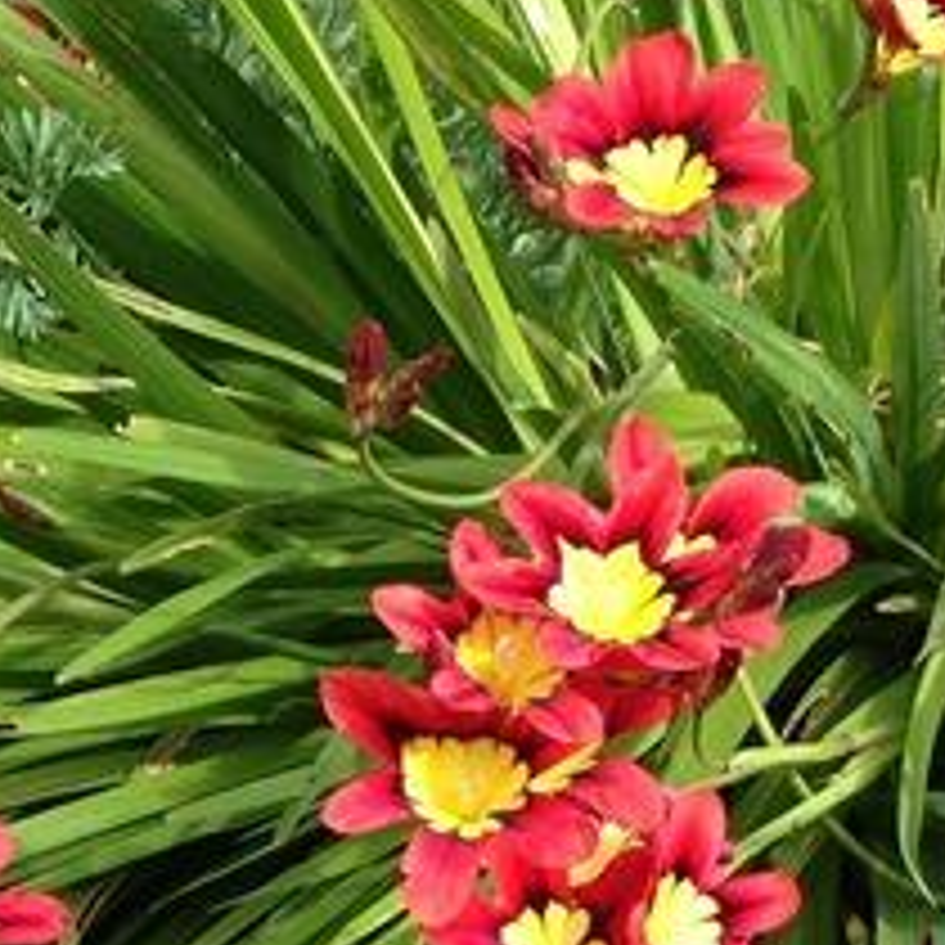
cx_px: 621
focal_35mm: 139
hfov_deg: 12.5
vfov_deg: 12.4
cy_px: 1017
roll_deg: +0.8
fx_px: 4293
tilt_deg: -25.8
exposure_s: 1/596
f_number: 2.4
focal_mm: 4.12
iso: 50
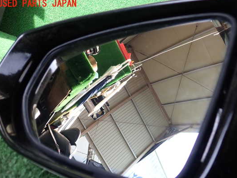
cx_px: 129
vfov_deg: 41.7
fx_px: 233
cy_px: 99
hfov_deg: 53.9
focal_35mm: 34
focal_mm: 5.4
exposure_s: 1/125
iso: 100
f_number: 2.3
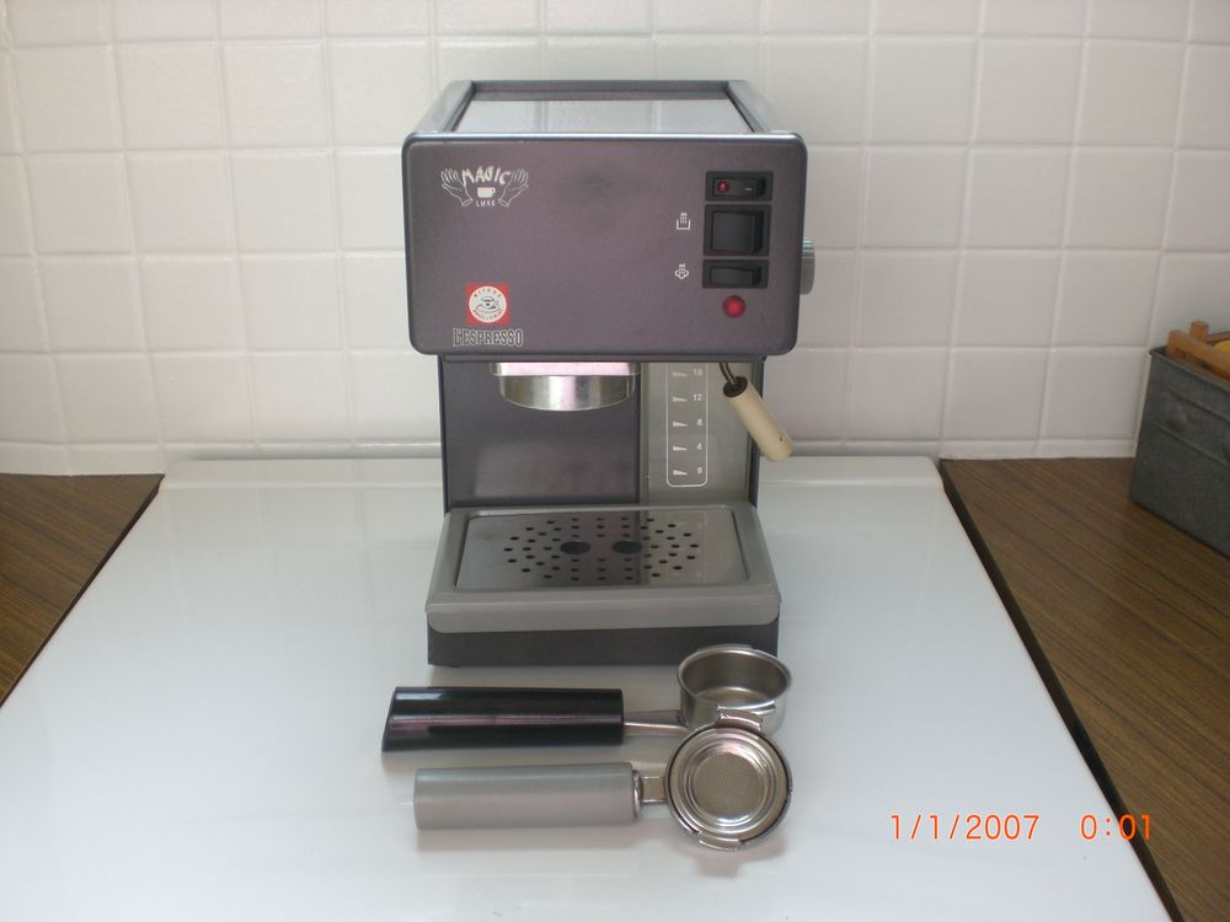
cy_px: 461
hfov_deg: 49.0
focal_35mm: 38
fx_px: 1350
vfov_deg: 37.7
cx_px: 615
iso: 100
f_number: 3.1
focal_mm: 6.3
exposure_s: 1/100
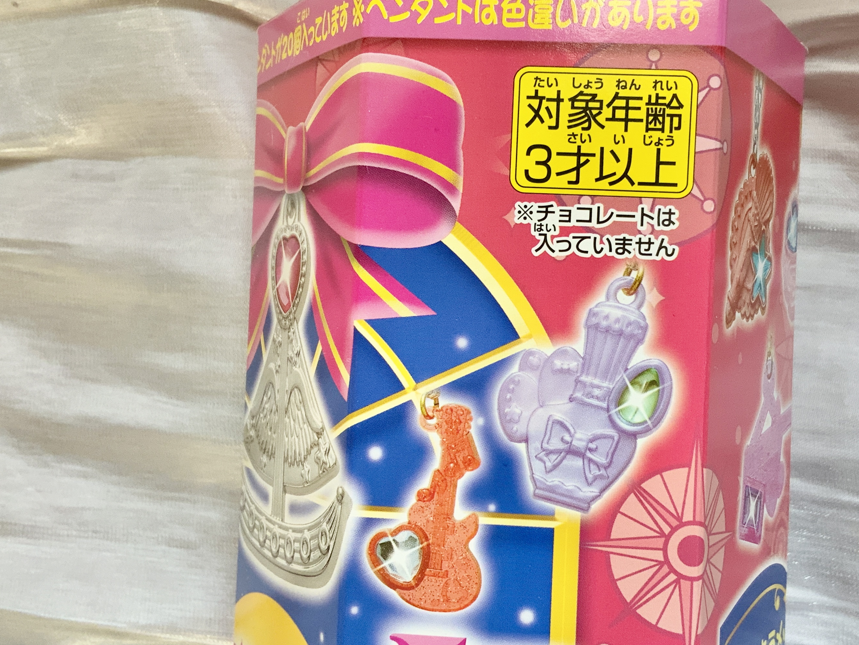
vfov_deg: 32.9
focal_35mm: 44
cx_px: 510
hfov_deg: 42.8
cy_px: 303
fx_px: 1092
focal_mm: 3
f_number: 1.8
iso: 64
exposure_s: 1/68
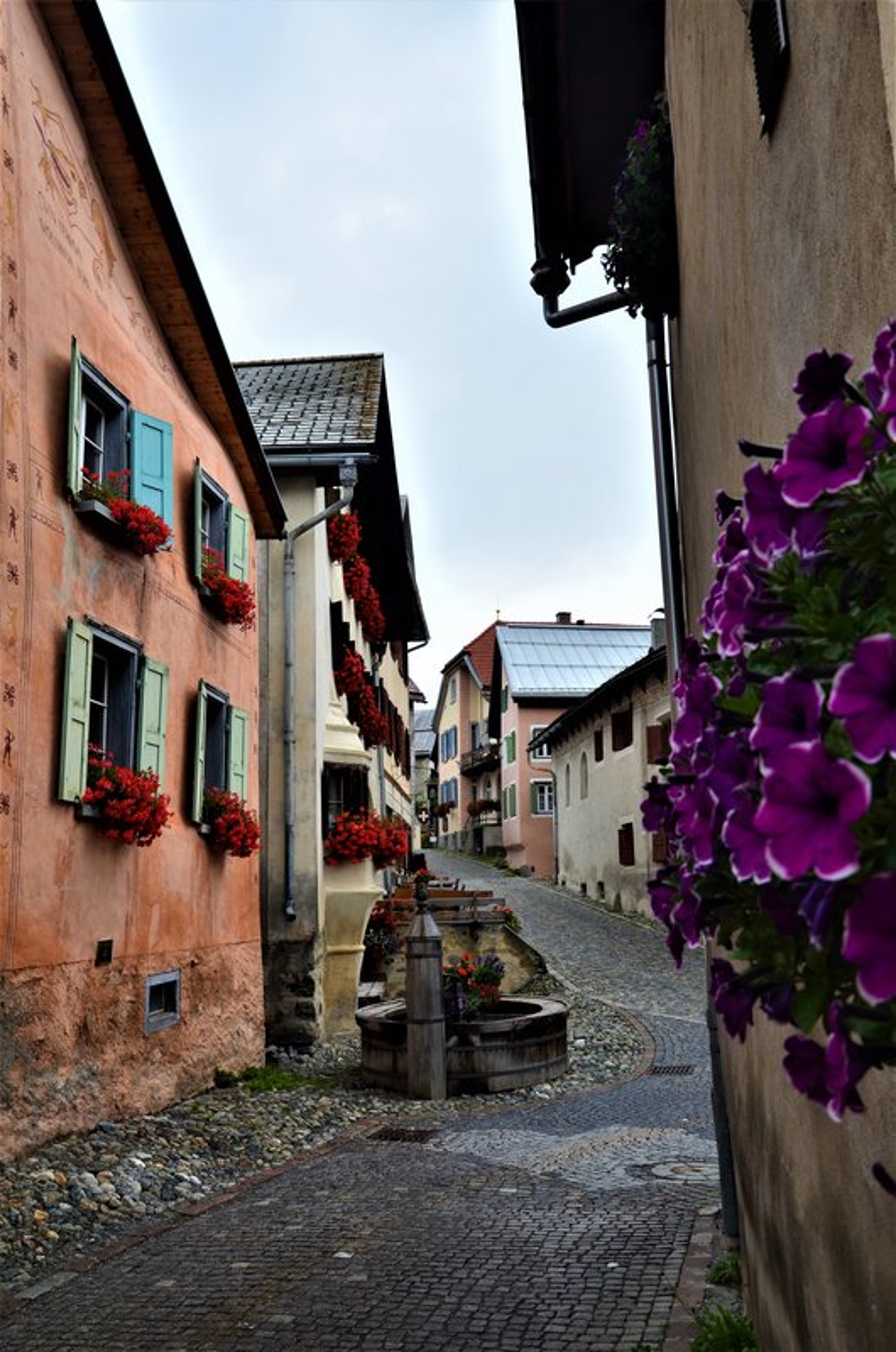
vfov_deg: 57.3
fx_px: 1237
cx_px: 448
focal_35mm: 33
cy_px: 676
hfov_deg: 39.8
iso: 320
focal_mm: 22
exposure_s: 1/125
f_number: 9
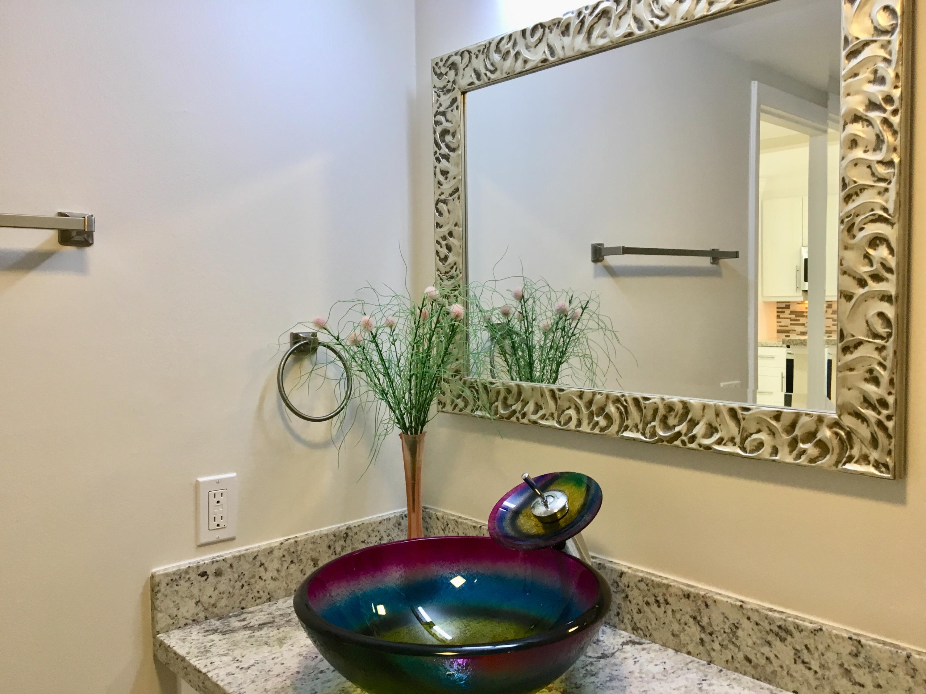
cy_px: 347
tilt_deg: -3.2
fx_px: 776
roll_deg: +0.6
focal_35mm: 29
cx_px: 463
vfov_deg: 48.2
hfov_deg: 61.7
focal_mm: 4.15
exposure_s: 1/30
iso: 64
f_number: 2.2
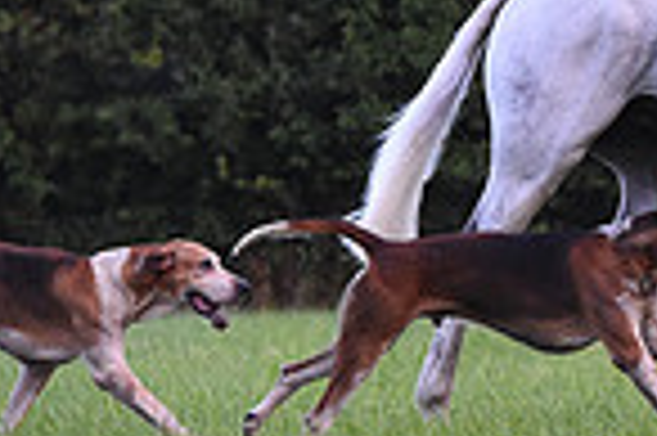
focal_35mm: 696
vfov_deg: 2.0
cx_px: 1148
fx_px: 12688
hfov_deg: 3.0
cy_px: -72
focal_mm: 175
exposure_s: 1/1250
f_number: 5.6
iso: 3200
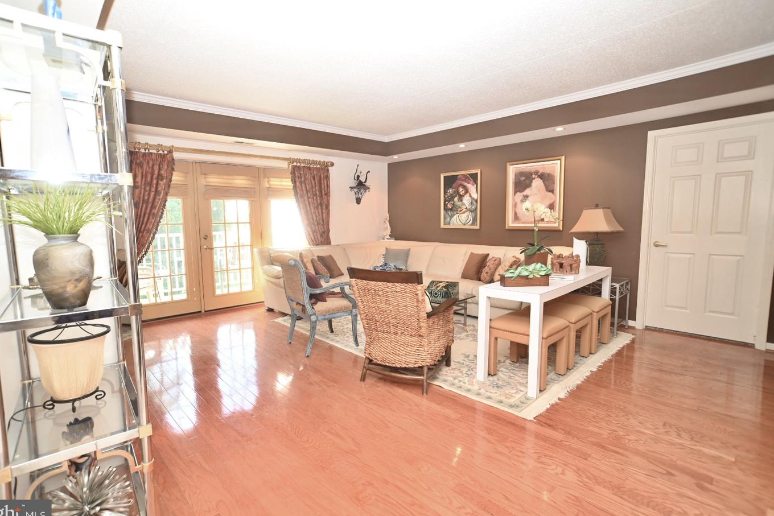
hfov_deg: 90.0
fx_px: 387
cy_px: 255
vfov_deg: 67.4
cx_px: 373
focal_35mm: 18
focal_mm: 17
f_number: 5.3
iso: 1600
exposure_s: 1/60
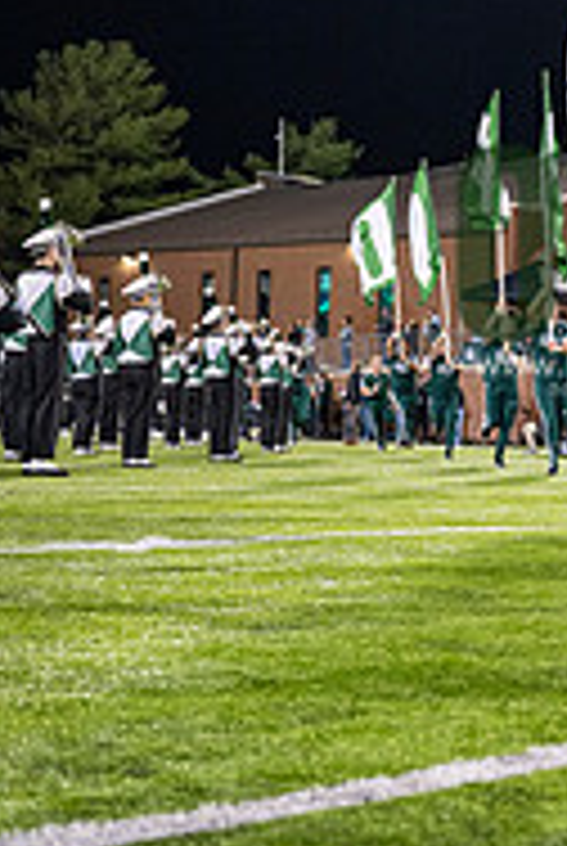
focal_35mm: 86
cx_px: 657
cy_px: 270
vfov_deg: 23.5
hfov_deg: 15.4
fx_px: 2024
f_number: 3.2
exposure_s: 1/500
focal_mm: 36
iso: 1250
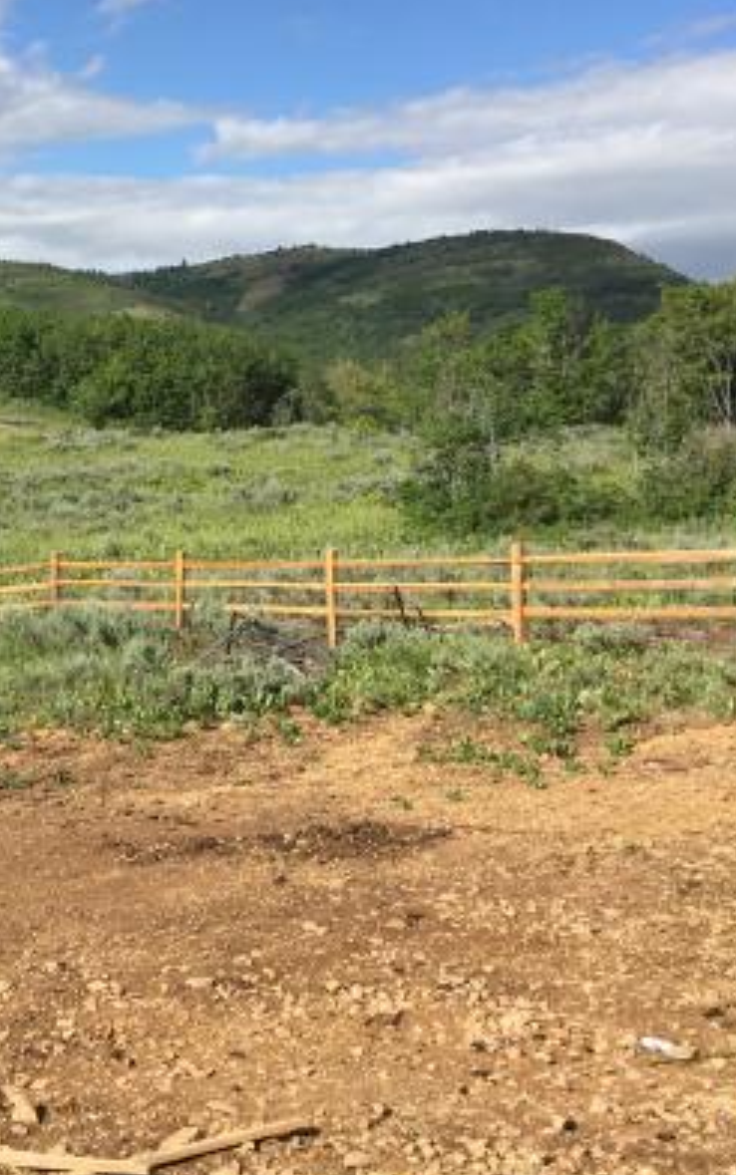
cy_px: 598
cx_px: -105
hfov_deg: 23.9
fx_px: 1603
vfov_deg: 40.3
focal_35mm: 50
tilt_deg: -6.9
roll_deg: -1.4
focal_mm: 4.15
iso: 25
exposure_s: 1/1451
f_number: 2.2
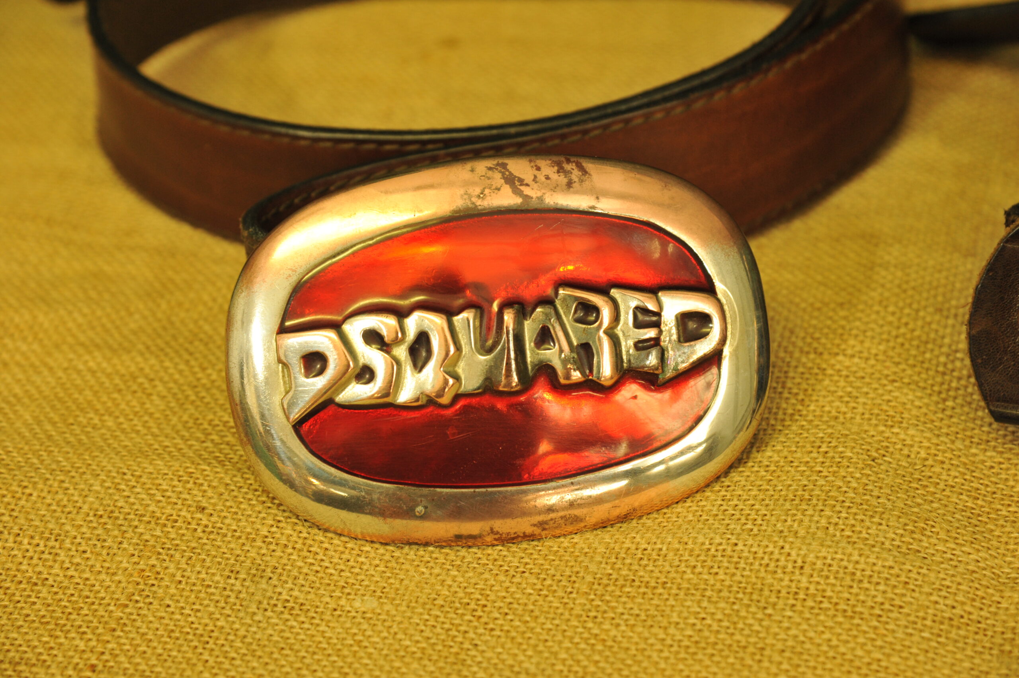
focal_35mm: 120
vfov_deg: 11.4
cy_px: 339
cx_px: 510
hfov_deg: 17.1
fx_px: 3394
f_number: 6.3
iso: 1250
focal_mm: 120
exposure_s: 1/50
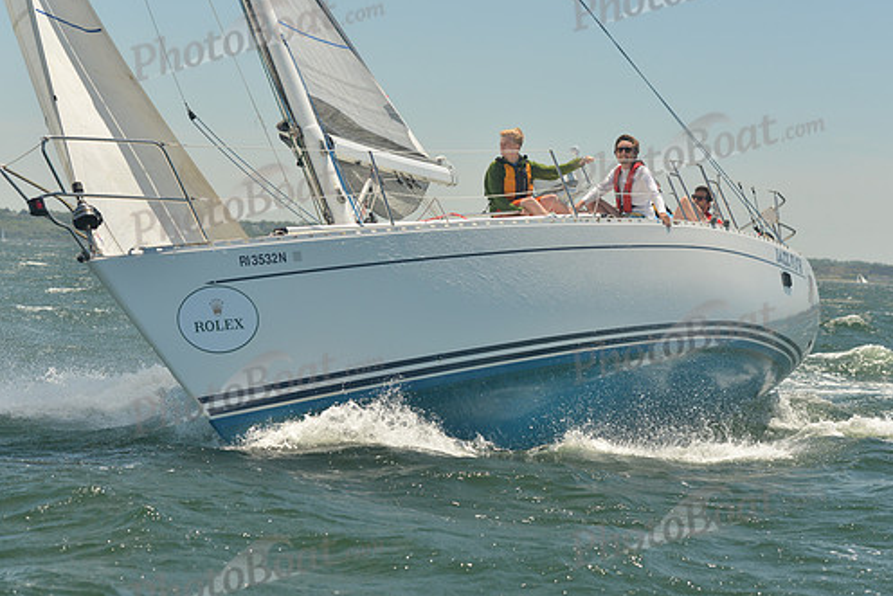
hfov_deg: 18.4
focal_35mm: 111
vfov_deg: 12.3
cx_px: 479
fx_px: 2754
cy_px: 269
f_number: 5.6
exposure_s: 1/800
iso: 400
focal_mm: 95
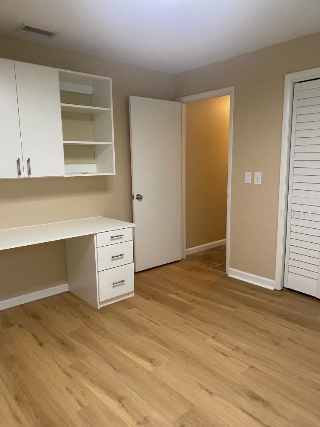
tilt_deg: -8.8
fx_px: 320
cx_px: 160
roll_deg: +1.3
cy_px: 214
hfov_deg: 53.1
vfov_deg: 67.3
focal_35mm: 26
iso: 200
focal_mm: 4.25
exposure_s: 1/60
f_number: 1.8
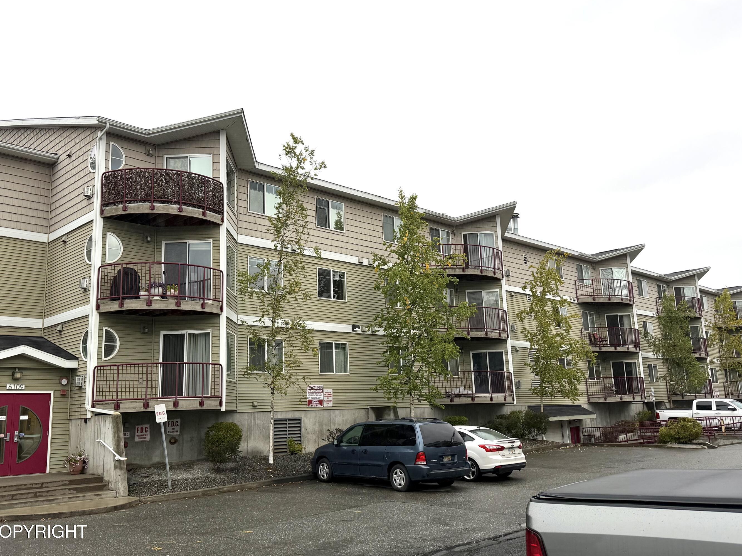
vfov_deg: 51.2
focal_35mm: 27
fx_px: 579
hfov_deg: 65.3
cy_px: 247
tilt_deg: +12.0
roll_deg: +1.6
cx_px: 346
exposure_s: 1/293
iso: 64
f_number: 1.78
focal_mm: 6.76
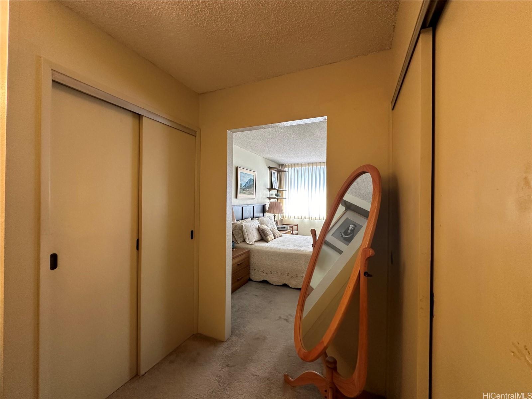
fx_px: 215
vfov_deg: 85.7
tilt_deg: -0.4
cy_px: 200
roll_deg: -1.3
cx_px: 266
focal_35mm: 14
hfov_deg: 102.1
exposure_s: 1/120
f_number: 2.2
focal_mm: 2.22
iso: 200
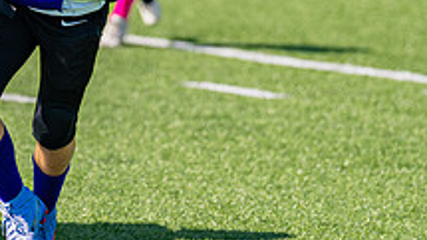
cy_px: 35
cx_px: -101
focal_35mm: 433
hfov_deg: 5.0
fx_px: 4903
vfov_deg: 2.8
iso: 125
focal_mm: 125
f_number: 2.8
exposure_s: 1/2500
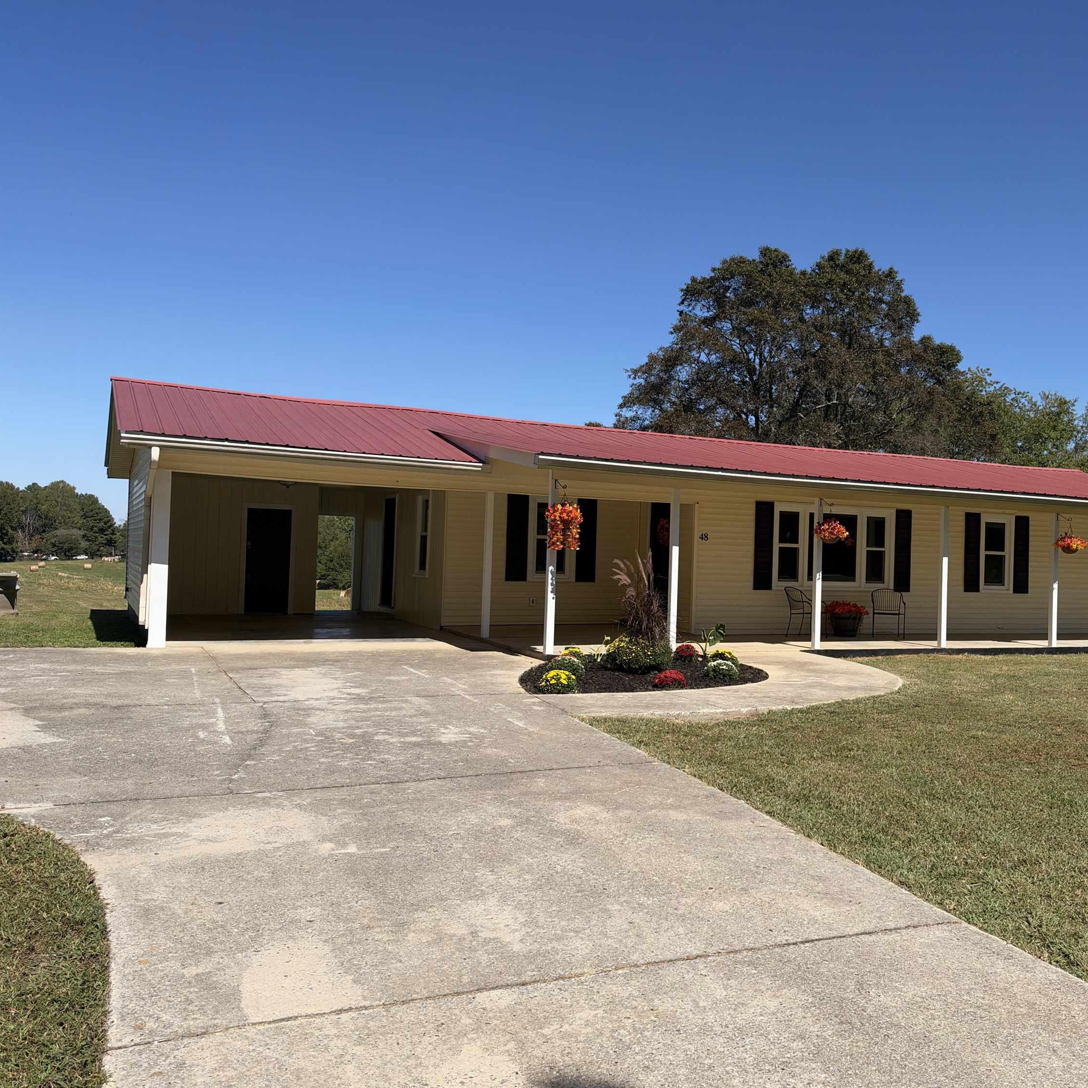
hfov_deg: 54.7
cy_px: 542
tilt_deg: +1.7
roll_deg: -1.6
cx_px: 707
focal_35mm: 29
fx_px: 1031
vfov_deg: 55.6
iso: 64
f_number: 1.8
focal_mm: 6.93
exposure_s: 1/4587
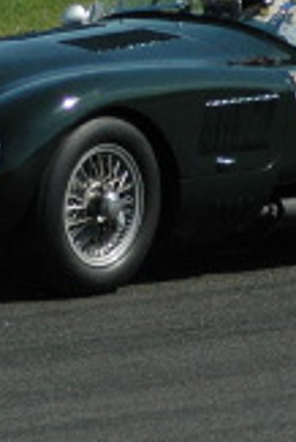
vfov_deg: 1.7
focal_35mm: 1235
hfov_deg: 1.1
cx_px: 152
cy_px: 75
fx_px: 15198
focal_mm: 210
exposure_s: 1/2500
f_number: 7.1
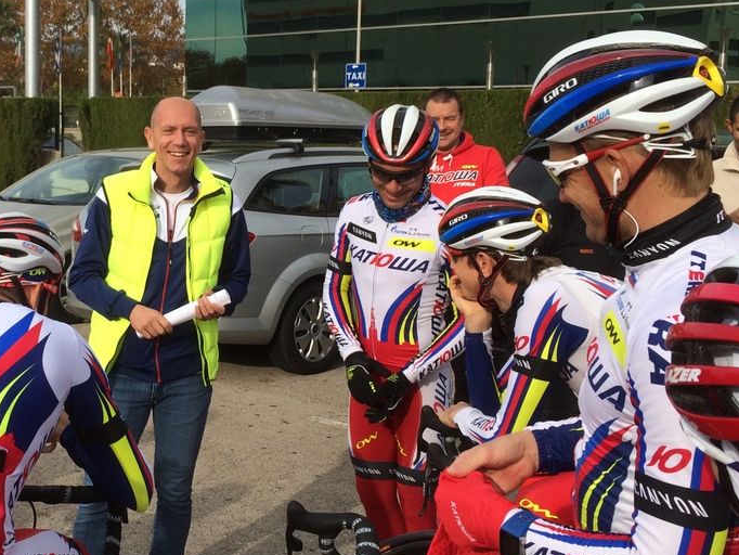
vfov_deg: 28.5
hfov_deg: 36.6
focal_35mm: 51
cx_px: 189
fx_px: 1089
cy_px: 225
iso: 32
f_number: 2.2
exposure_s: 1/1580
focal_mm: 4.15
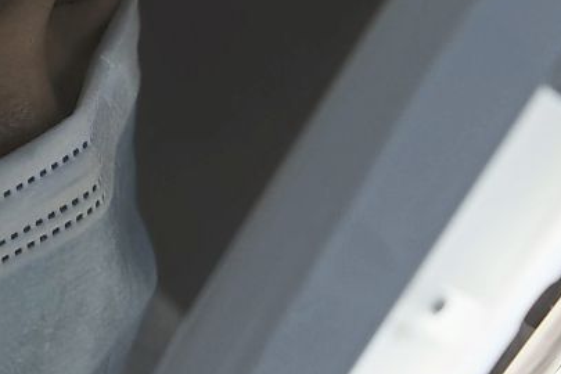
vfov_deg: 5.6
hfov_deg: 8.5
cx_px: 392
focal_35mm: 242
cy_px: 477
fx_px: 3771
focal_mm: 38
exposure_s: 1/2000
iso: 800
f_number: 4
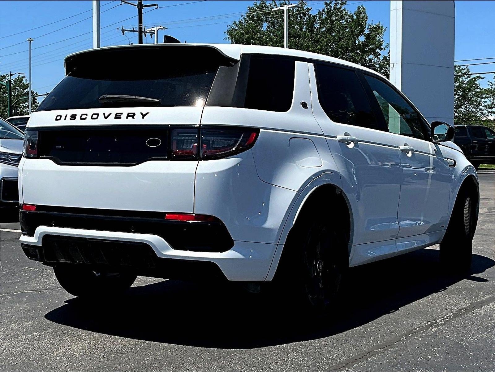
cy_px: 186
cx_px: 248
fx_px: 415
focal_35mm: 29
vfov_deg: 48.2
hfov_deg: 61.7
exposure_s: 1/1786
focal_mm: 3
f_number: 1.8
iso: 25
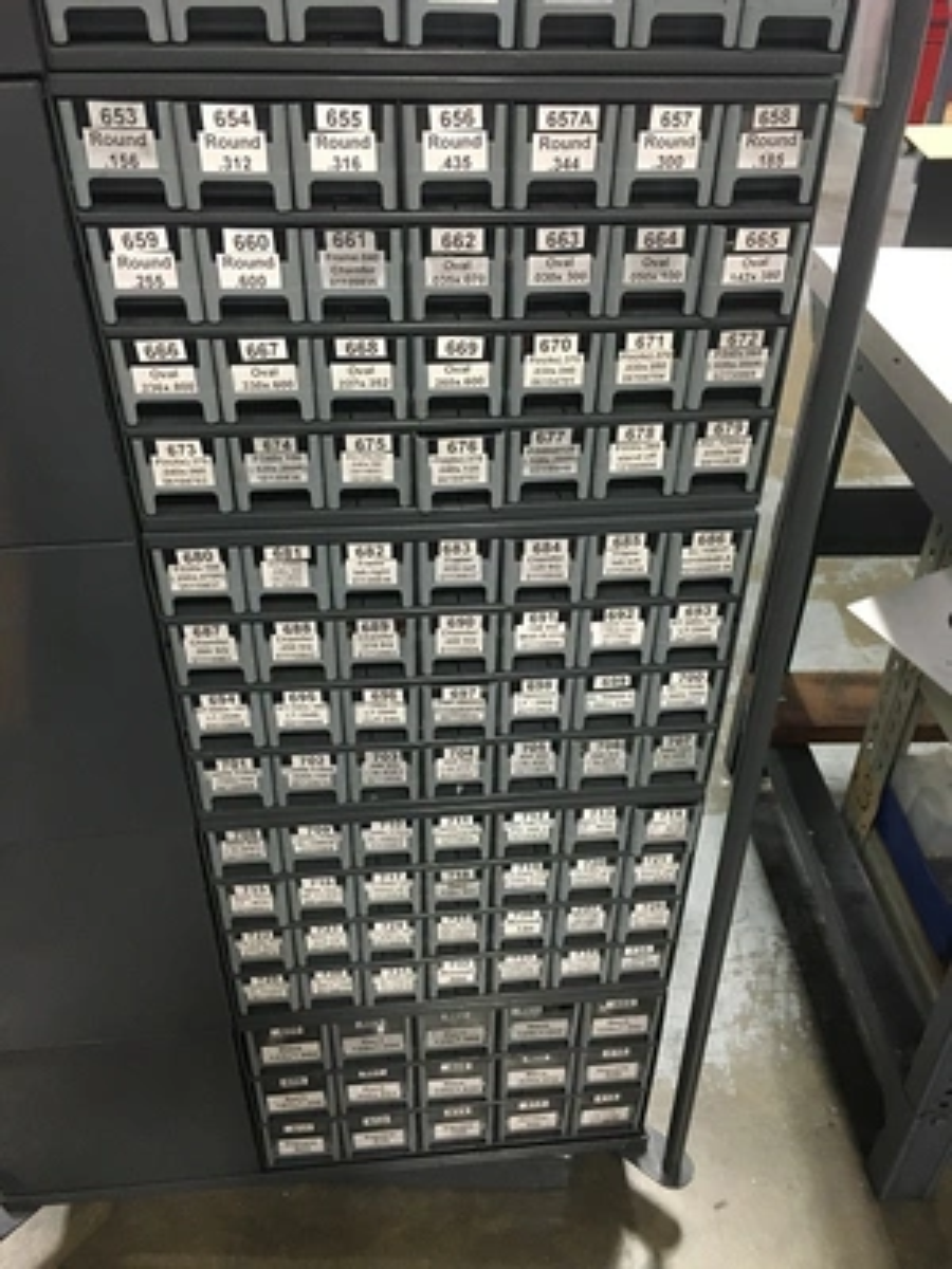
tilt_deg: -37.8
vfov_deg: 61.7
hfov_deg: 48.2
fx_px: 1063
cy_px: 634
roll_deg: -1.1
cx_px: 476
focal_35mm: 29
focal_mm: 4.15
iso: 200
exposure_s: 1/30
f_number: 2.2
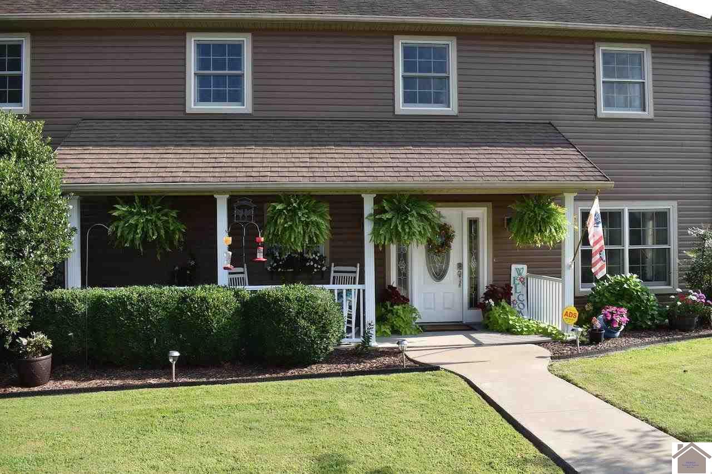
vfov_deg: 41.7
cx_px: 356
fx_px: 623
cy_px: 237
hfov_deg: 59.5
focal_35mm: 32
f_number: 6.3
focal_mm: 21
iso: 100
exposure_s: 1/160
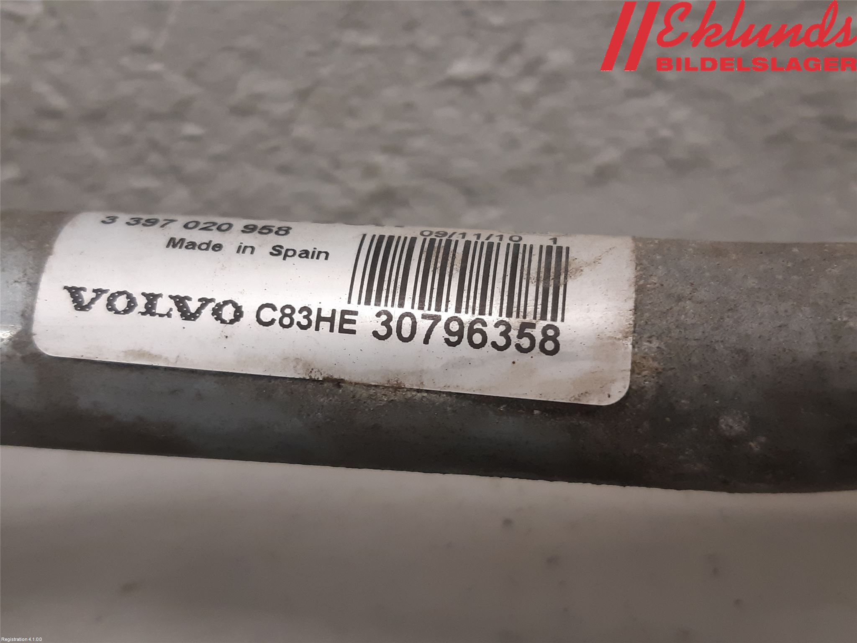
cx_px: 428
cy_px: 322
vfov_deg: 53.1
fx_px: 644
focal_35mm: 26
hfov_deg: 67.3
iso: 160
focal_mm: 3.93
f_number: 1.7
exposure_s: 1/50
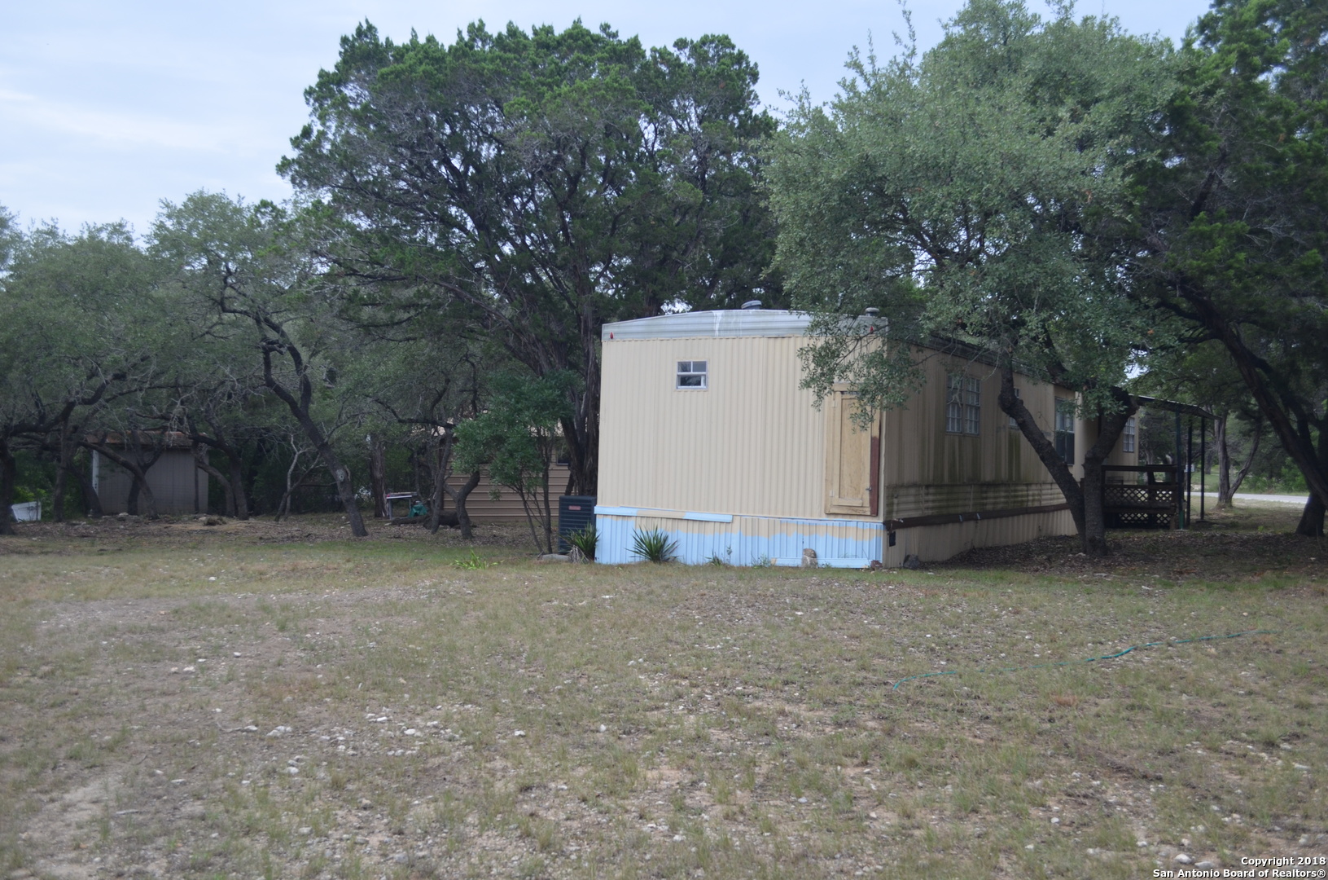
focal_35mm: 36
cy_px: 440
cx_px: 664
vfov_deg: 36.7
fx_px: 1325
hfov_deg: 53.2
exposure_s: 1/125
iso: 280
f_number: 5.6
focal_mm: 24
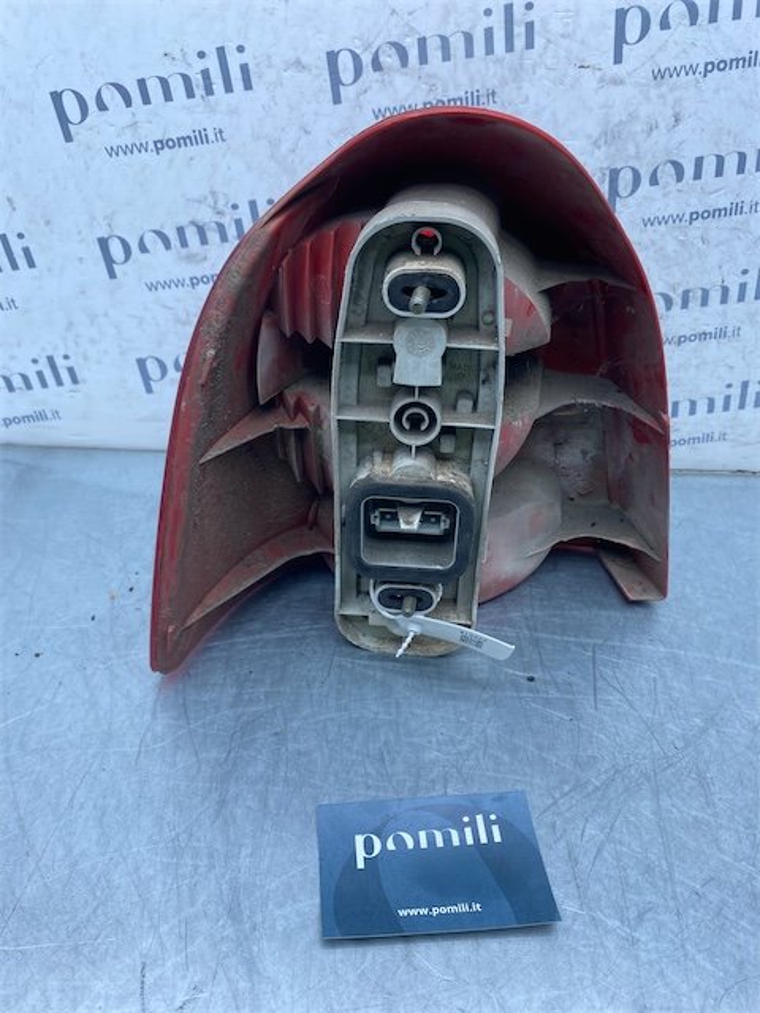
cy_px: 506
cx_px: 380
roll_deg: -5.1
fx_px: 761
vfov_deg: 67.3
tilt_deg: -35.0
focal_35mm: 26
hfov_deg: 53.1
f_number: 1.8
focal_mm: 4.25
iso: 32
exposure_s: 1/527
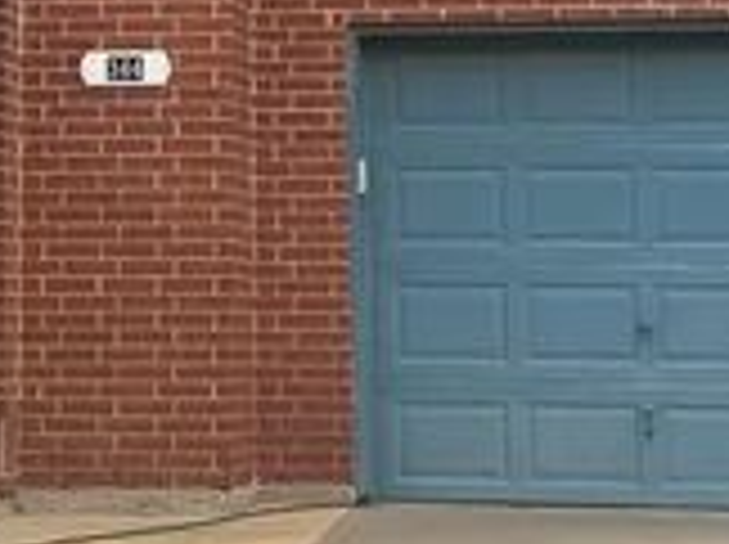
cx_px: 112
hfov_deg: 12.9
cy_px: -63
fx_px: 3196
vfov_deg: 9.6
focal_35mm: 152
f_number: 1.78
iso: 80
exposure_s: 1/5348
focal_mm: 6.76
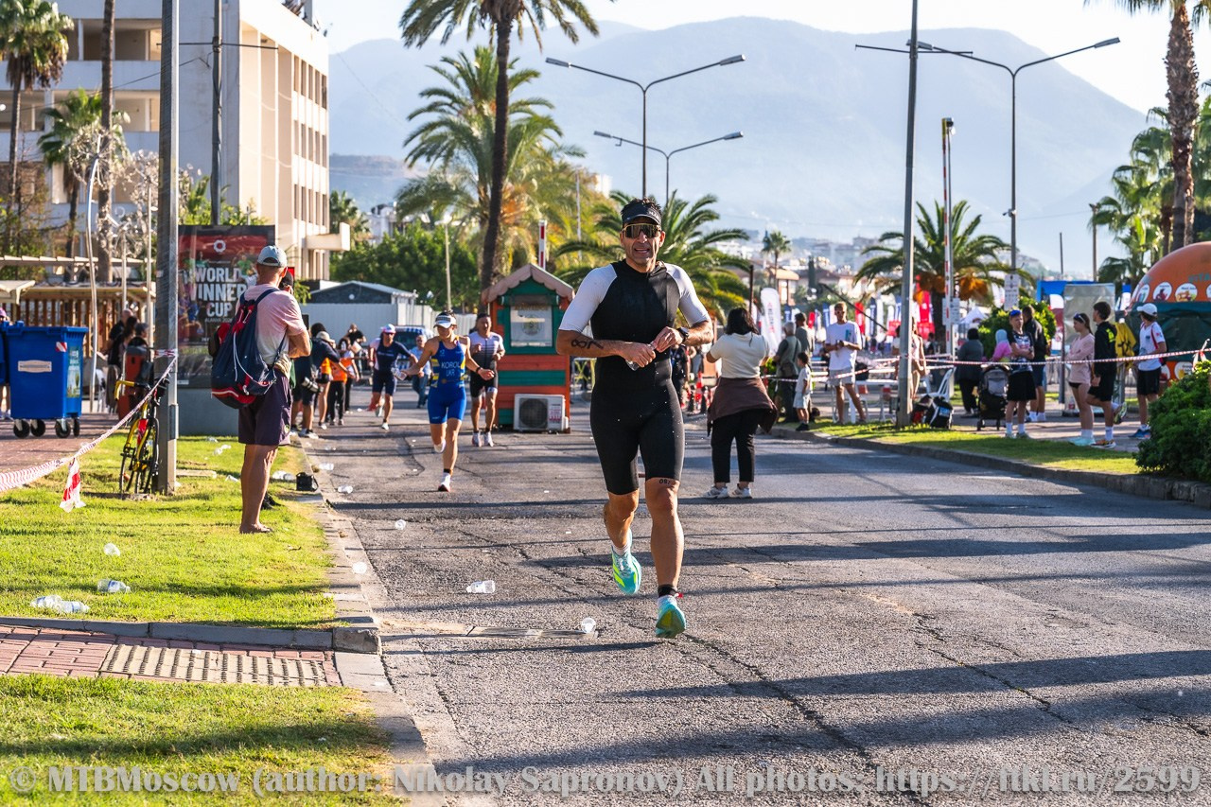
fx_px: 3262
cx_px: 606
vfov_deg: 14.1
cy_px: 404
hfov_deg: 21.0
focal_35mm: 97
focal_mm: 97
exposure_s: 1/640
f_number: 8
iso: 320
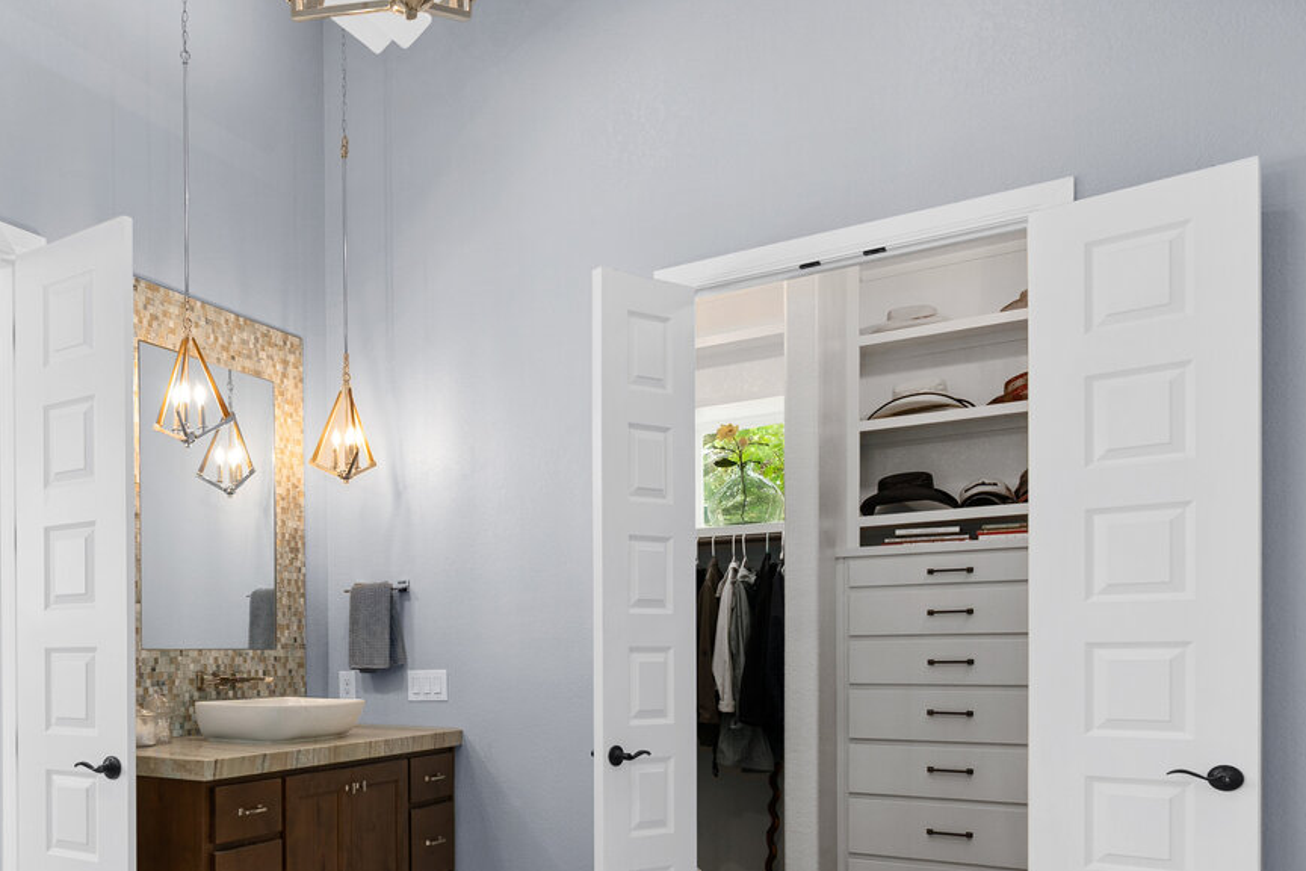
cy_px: 670
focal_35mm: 30
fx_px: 1088
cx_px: 98
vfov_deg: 42.1
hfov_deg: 53.1
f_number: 7.1
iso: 320
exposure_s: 1/5
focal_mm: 16
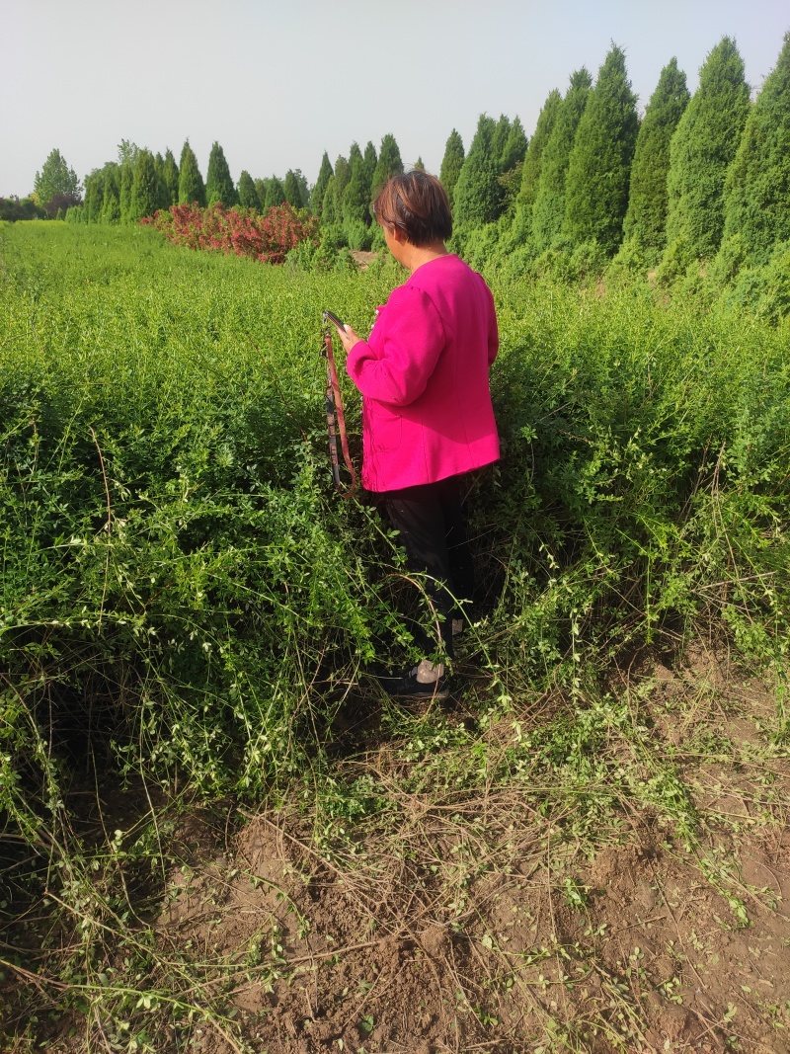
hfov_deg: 53.1
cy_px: 527
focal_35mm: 26
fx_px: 791
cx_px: 395
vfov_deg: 67.3
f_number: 1.75
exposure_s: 1/1117
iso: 112
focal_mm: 4.77
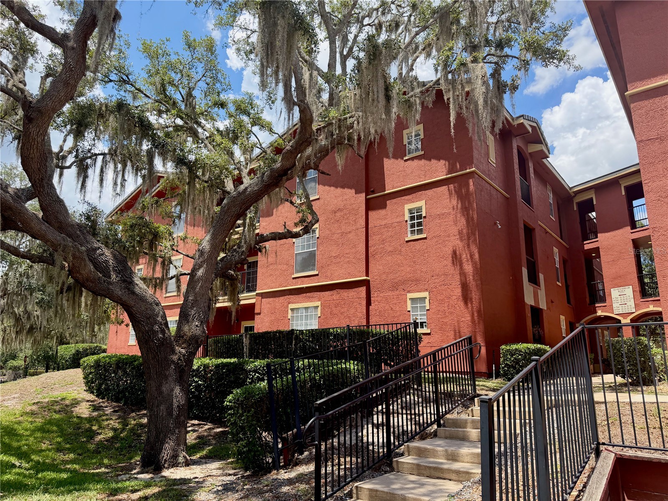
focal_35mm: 24
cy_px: 250
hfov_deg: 71.6
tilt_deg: +13.5
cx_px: 334
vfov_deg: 56.8
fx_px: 463
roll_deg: -0.9
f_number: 1.78
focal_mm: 6.76
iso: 100
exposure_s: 1/2611
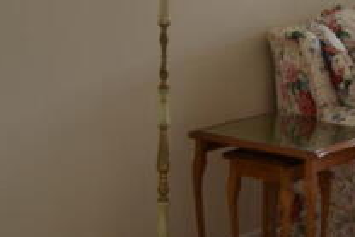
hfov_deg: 17.4
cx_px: 552
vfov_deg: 12.9
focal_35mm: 104
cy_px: -37
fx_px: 1026
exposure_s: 1/20
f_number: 4
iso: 100
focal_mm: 22
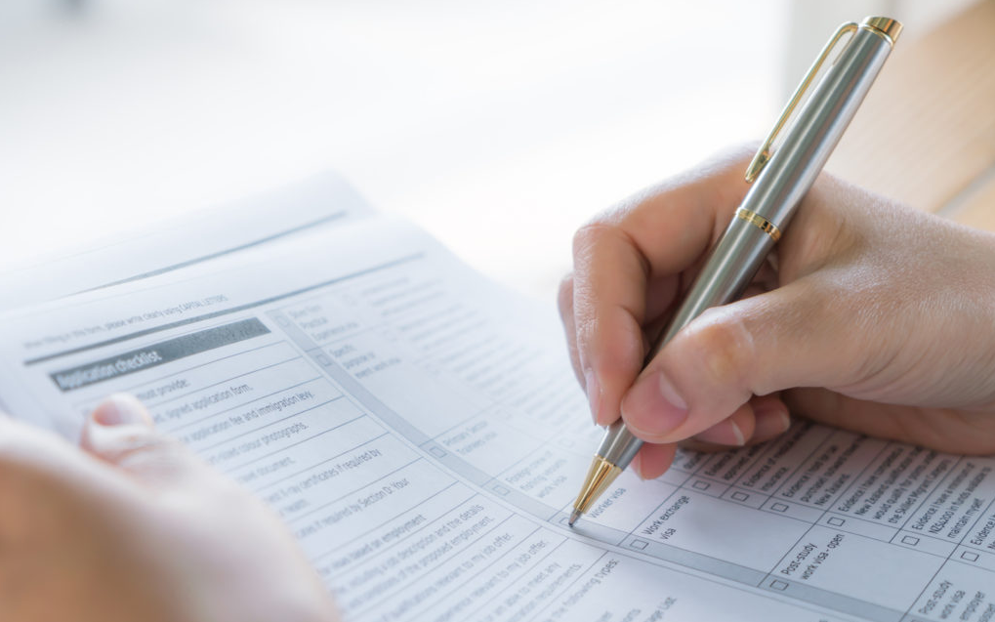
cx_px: 498
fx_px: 2278
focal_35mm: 84
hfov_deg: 24.6
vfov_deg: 15.5
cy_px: 330
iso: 160
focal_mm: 55
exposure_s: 1/80
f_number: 4
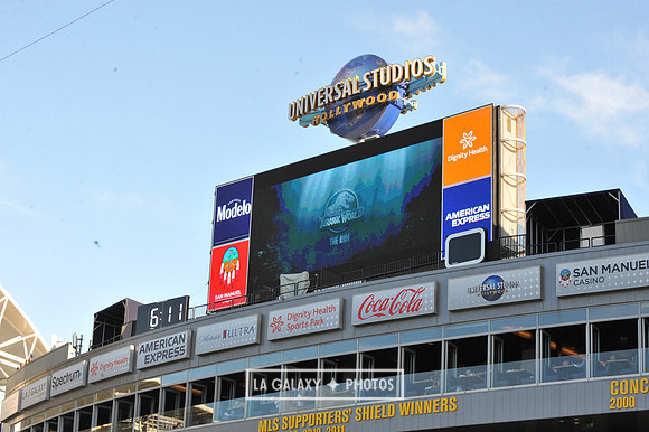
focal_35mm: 80
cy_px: 216
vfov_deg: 17.0
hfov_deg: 25.4
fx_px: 1441
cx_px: 324
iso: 1600
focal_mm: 80
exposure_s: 1/640
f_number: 13
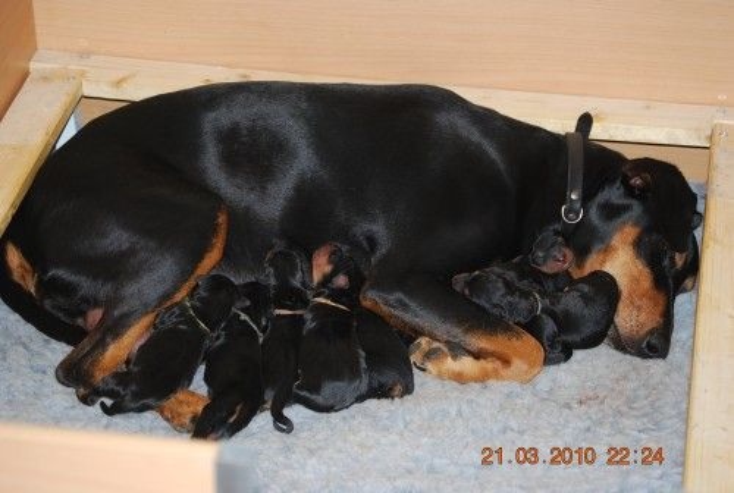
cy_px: 246
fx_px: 2023
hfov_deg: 20.6
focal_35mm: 99
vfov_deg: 13.9
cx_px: 367
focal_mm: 66
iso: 200
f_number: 4.2
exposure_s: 1/60
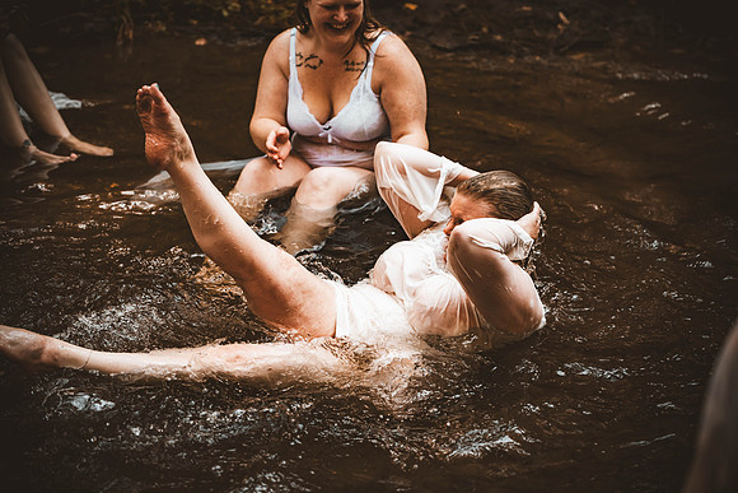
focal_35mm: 70
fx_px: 1435
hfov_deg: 28.8
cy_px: 246
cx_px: 369
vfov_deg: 19.5
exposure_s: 1/400
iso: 1000
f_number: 2.8
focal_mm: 70
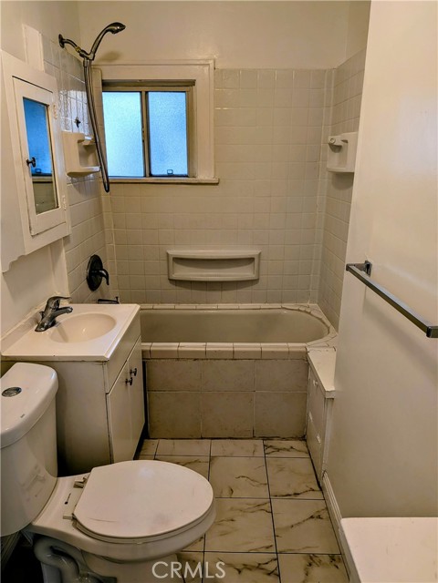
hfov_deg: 56.8
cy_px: 292
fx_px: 405
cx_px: 219
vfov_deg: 71.6
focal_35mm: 24
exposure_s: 1/40
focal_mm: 4.53
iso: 39
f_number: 1.7
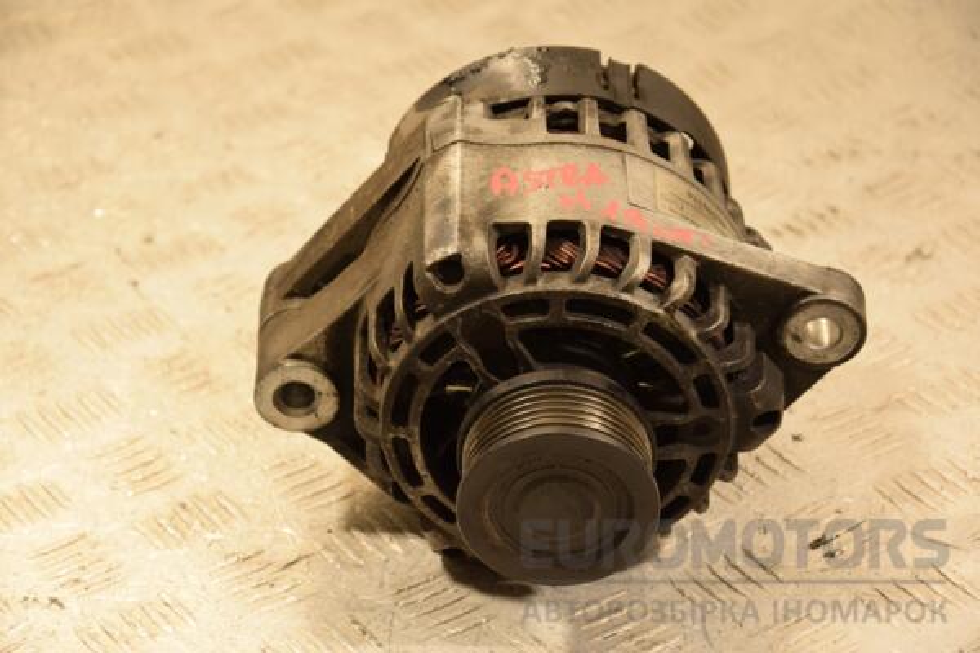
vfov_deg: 11.4
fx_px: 3266
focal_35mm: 120
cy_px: 326
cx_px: 490
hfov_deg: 17.1
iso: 800
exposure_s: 1/125
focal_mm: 80
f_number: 5.3
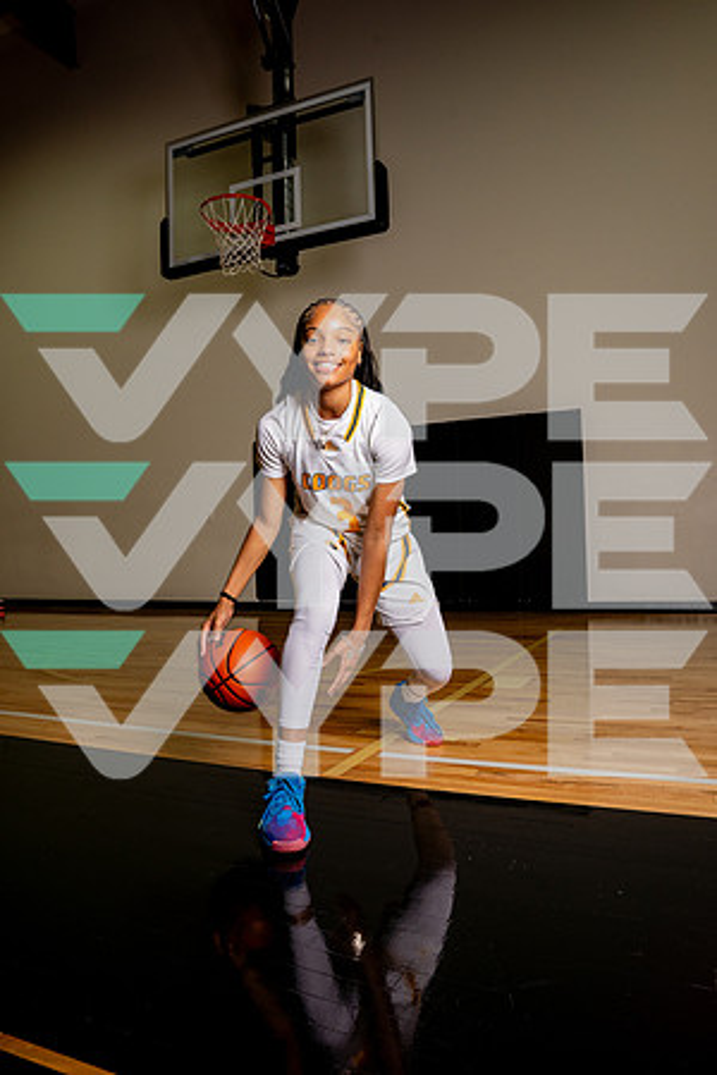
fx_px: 717
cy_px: 538
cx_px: 358
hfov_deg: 53.1
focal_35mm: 24
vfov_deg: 73.7
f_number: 8
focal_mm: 24
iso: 640
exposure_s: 1/200
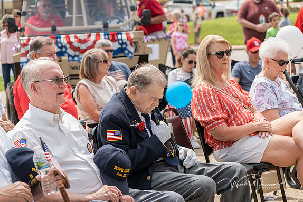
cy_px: 102
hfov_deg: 20.2
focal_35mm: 101
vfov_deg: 13.6
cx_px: 152
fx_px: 850
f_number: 6.3
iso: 400
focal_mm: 100
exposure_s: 1/800
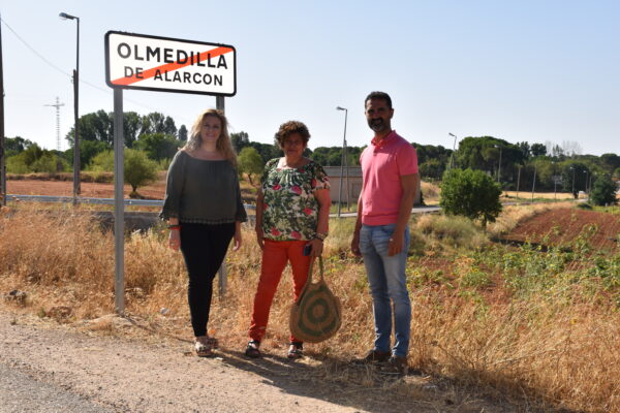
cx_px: 310
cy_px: 206
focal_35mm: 48
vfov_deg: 28.1
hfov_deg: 41.1
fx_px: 827
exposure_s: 1/200
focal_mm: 32
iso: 100
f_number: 10
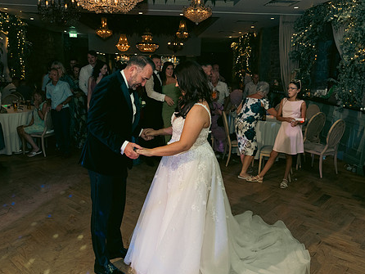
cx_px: 181
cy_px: 133
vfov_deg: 46.8
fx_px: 316
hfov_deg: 59.9
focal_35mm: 30
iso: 2500
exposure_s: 1/160
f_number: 3.5
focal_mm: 24
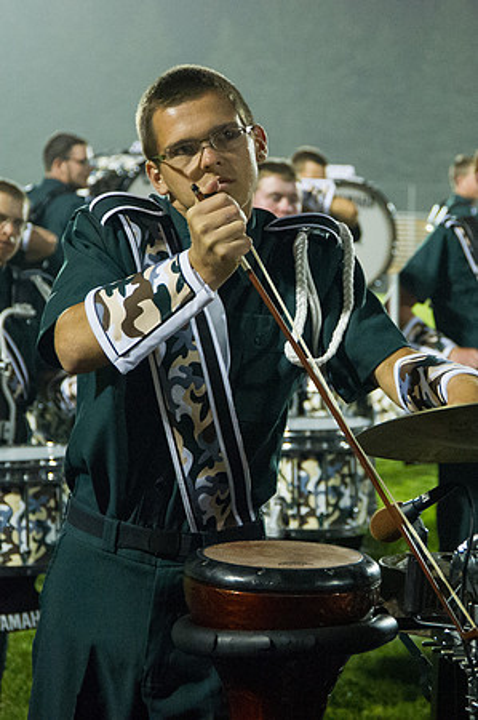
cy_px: 358
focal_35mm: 118
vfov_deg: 17.3
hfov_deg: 11.5
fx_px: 2363
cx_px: 316
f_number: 5.3
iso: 10000
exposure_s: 1/160
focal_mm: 78
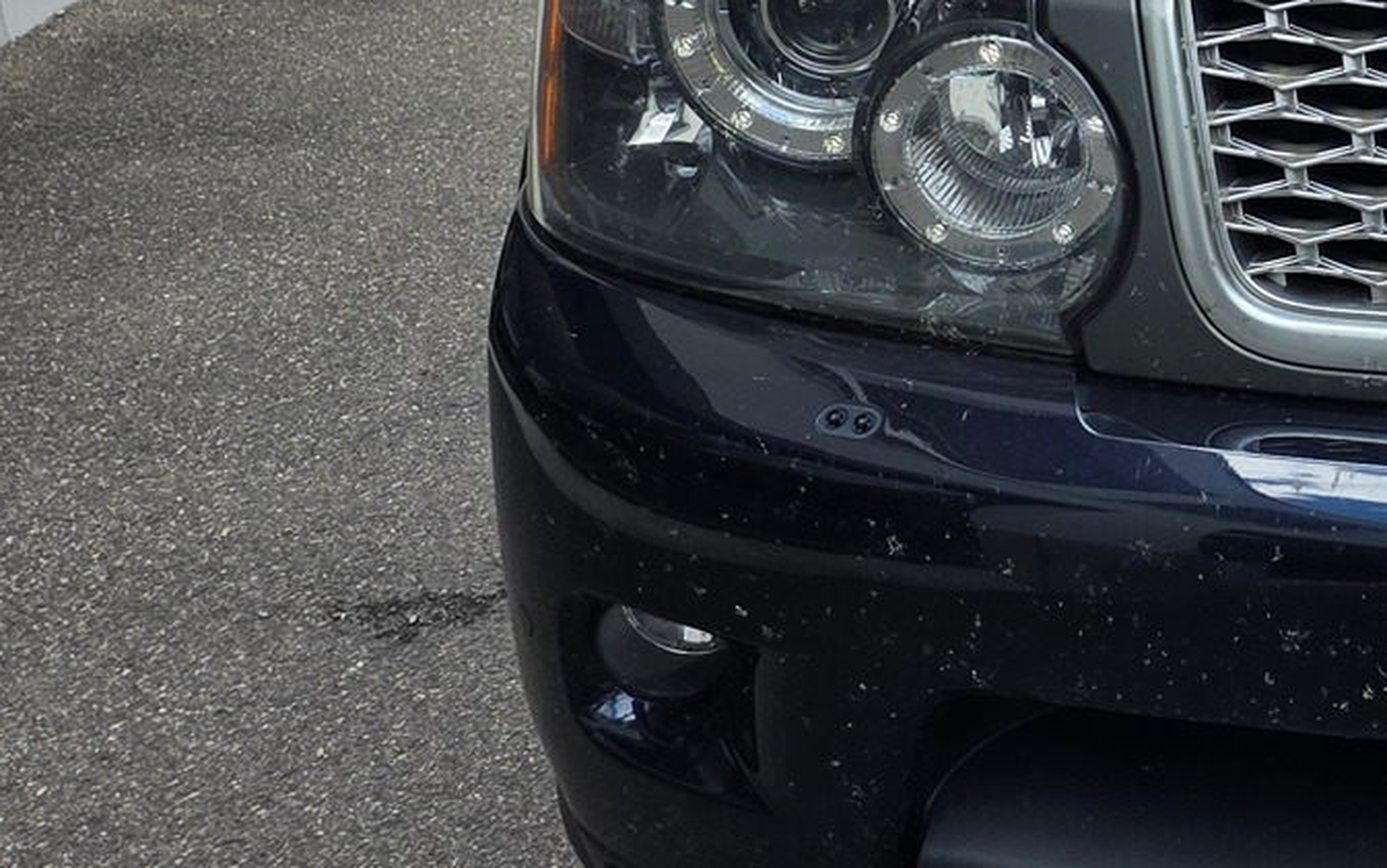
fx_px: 2760
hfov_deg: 24.8
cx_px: 1758
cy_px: -163
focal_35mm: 73
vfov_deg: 17.1
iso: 80
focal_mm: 6.25
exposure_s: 1/1930
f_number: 1.7
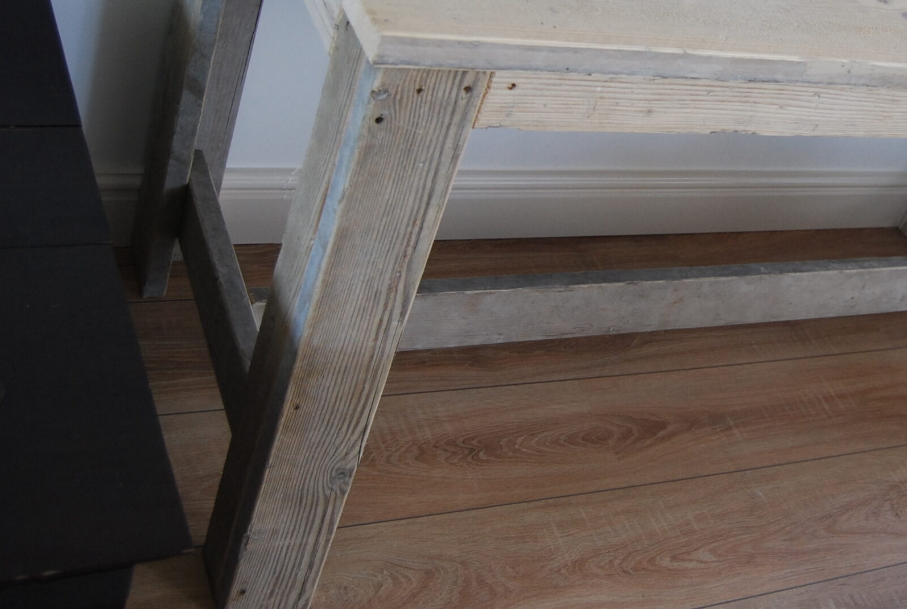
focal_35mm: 53
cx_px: 682
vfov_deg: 25.4
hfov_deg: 36.6
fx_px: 1338
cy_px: 170
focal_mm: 22
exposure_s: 1/30
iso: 500
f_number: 3.8
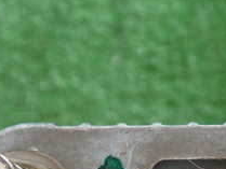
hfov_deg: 17.6
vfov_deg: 13.2
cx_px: 226
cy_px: 212
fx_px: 712
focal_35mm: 109
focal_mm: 6.83
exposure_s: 1/50
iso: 200
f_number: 2.7
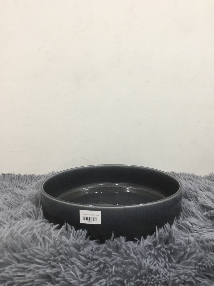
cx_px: 109
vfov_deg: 56.8
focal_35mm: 32
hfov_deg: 44.2
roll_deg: +1.7
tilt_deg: -10.7
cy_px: 142
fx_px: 264
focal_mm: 3.3
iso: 80
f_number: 2.4
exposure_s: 1/33
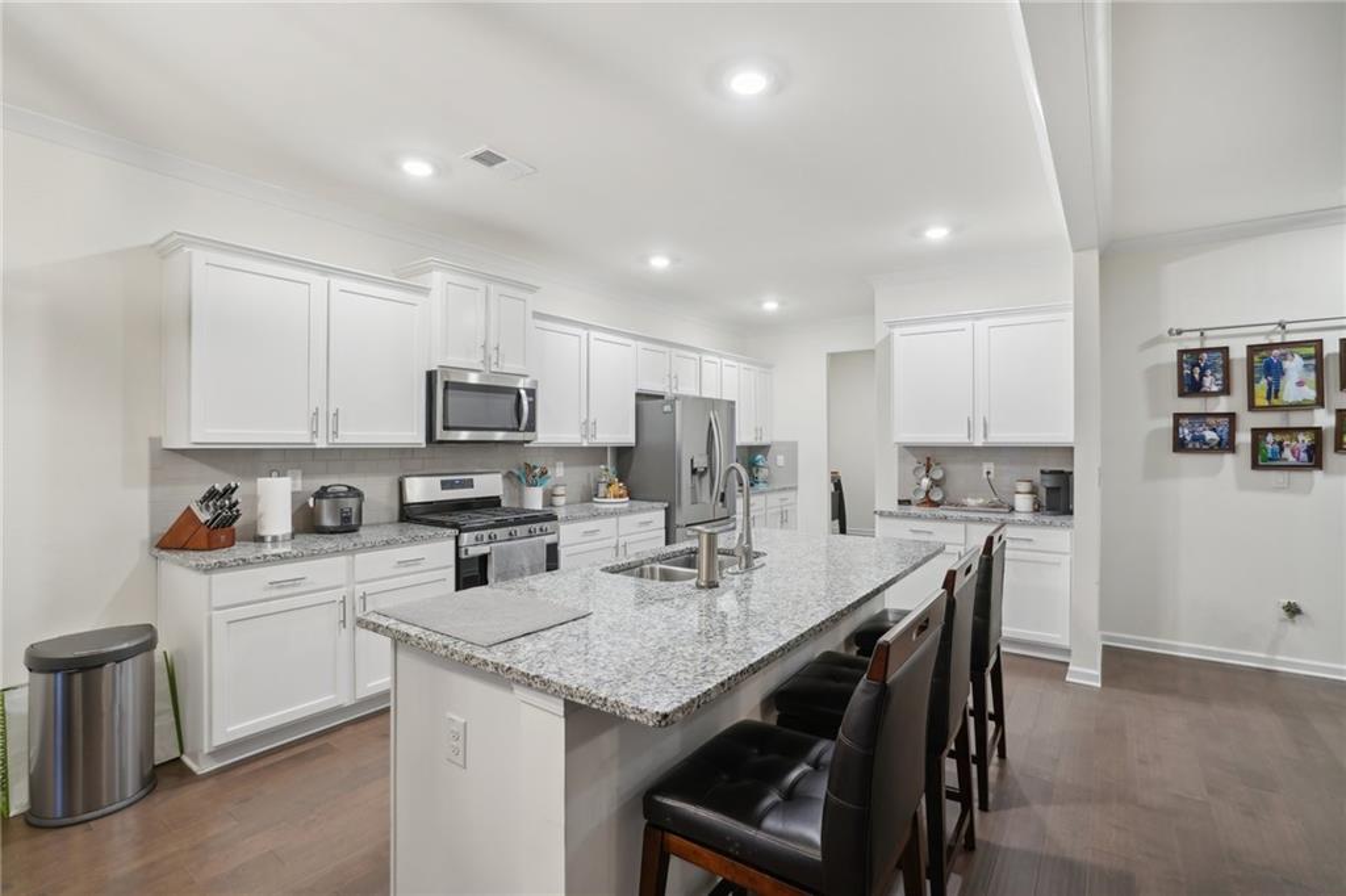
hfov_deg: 96.8
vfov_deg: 73.7
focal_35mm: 16
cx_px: 673
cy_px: 448
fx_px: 598
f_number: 8
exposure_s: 1/8
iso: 400
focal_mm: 16
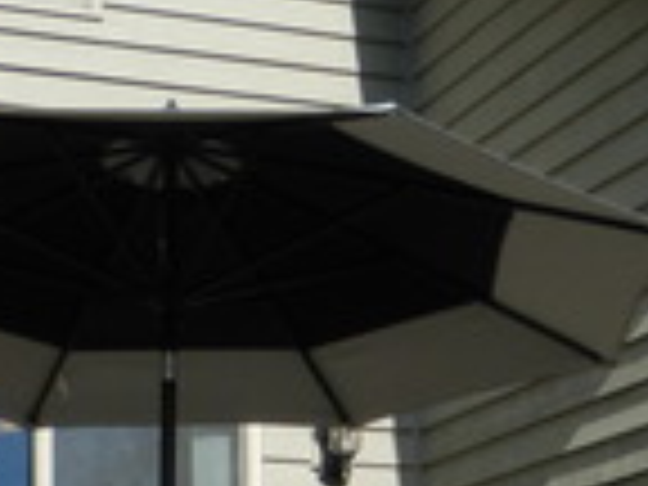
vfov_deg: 12.7
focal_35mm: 111
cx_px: 364
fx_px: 2078
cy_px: 702
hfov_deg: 17.7
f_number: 4
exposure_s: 1/800
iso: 100
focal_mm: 4.3
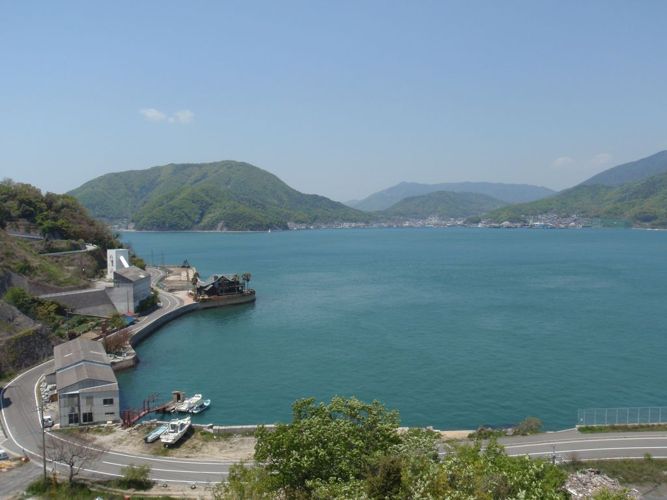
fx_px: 540
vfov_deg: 49.7
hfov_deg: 63.4
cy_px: 250
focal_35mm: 28
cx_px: 334
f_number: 4
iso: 64
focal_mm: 5
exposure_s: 1/640
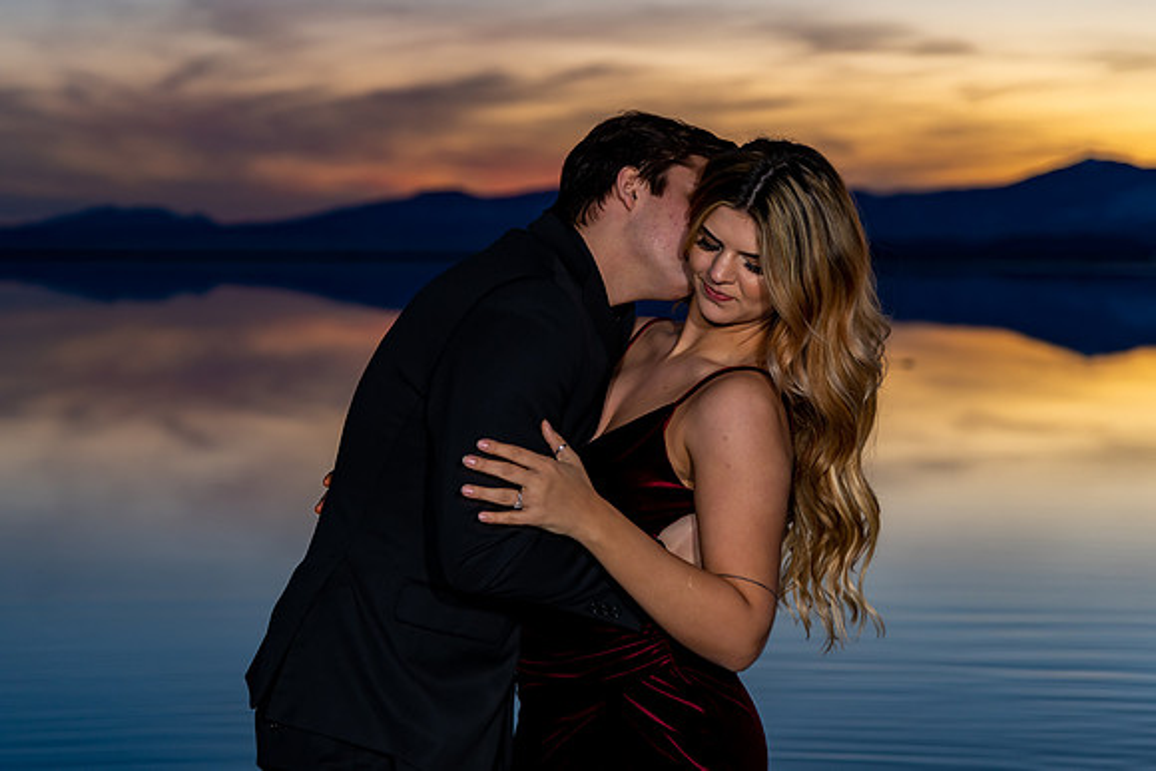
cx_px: 578
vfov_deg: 14.9
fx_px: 2943
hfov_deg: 22.2
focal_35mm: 92
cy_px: 346
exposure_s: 1/100
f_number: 4
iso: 500
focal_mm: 82
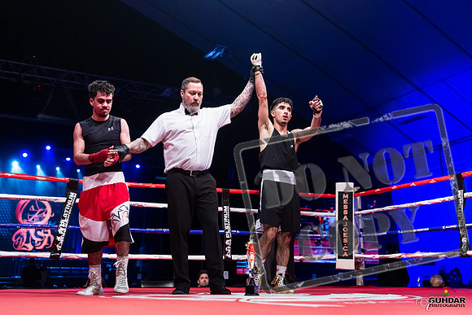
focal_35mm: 39
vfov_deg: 34.2
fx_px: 511
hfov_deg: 49.5
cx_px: 236
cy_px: 158
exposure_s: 1/800
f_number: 2.8
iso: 4000
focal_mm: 39
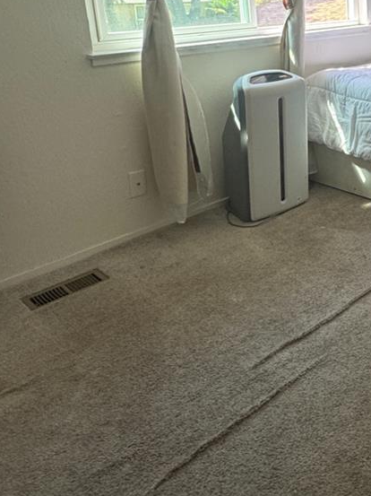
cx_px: 386
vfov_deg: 47.0
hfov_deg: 33.8
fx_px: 544
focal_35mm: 38
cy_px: 116
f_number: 2.2
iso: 125
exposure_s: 1/120
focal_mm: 2.22
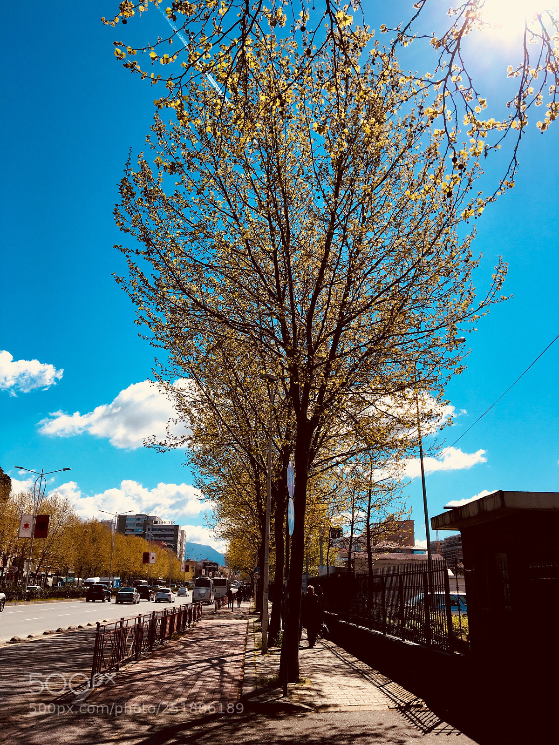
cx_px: 280
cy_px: 372
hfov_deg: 48.2
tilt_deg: +21.6
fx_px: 624
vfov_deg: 61.7
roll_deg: +1.7
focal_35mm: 29
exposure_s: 1/2481
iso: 25
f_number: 2.2
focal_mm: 4.15
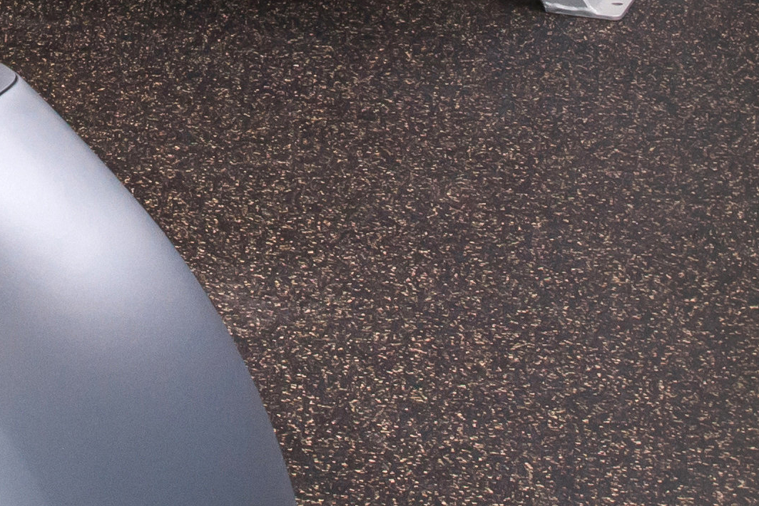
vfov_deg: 8.0
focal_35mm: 166
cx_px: -368
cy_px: -378
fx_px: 3501
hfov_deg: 11.8
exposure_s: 1/20
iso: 640
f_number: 11
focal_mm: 24
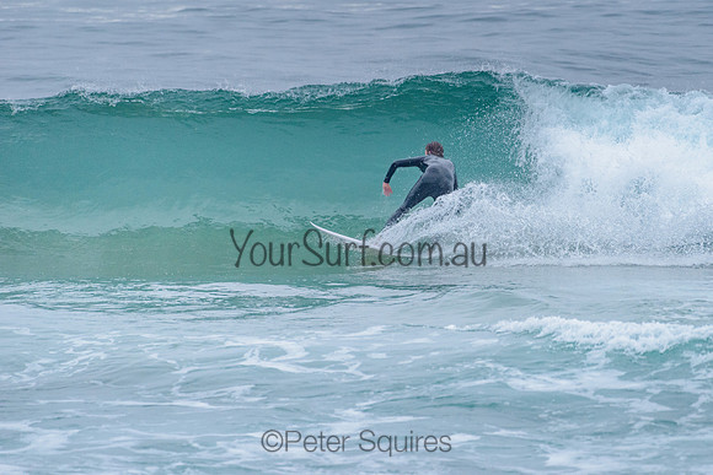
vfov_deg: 2.2
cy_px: 184
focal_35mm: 613
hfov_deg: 3.4
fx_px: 12140
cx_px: 437
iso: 1800
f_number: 5.6
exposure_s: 1/2000
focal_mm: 500
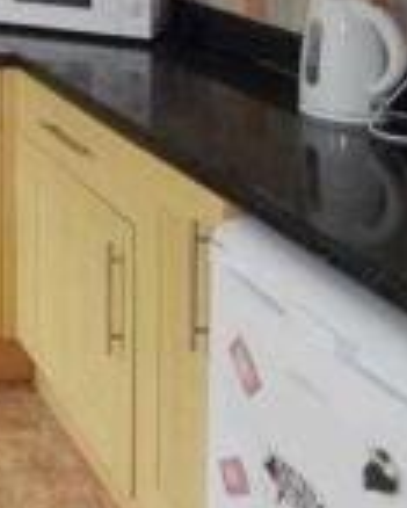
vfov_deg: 25.3
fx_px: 948
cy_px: -174
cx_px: -362
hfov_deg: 18.2
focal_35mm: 63
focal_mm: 10
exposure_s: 1/125
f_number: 3.5
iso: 220
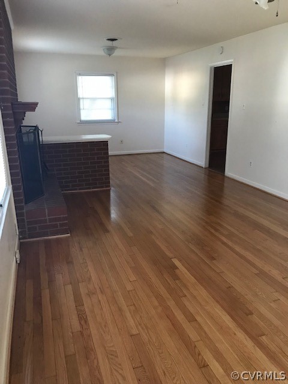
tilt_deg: -16.9
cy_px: 192
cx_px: 144
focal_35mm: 28
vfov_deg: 63.4
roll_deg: +1.2
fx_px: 311
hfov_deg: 49.7
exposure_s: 1/15
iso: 100
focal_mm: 3.99
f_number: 1.8
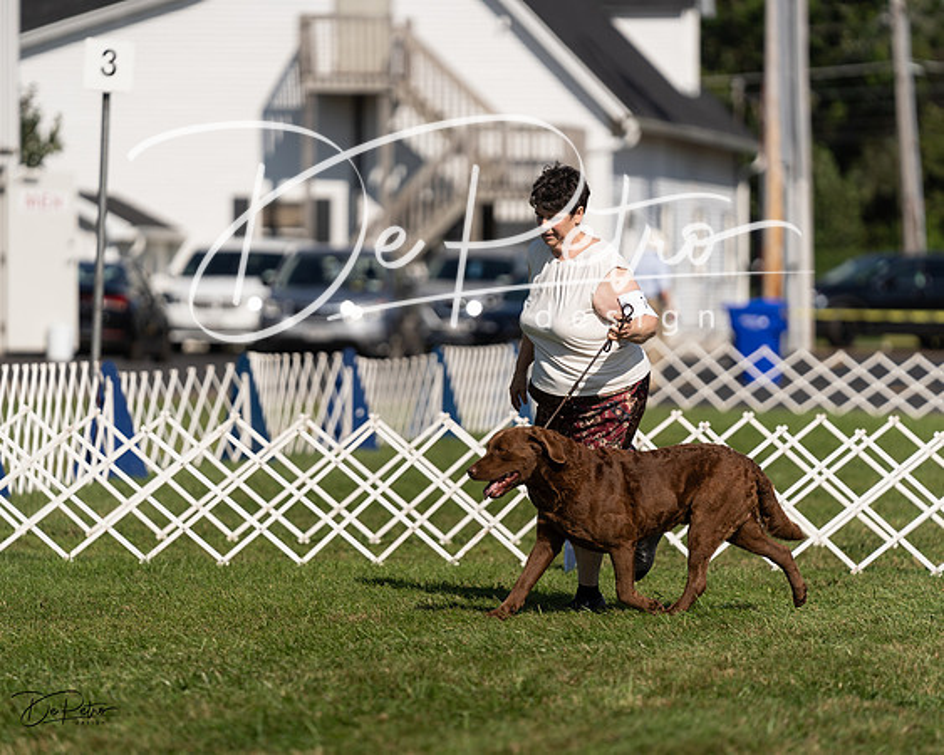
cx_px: 472
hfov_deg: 8.6
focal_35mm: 225
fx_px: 6291
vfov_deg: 6.9
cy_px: 378
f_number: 3.2
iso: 100
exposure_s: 1/2500
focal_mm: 200
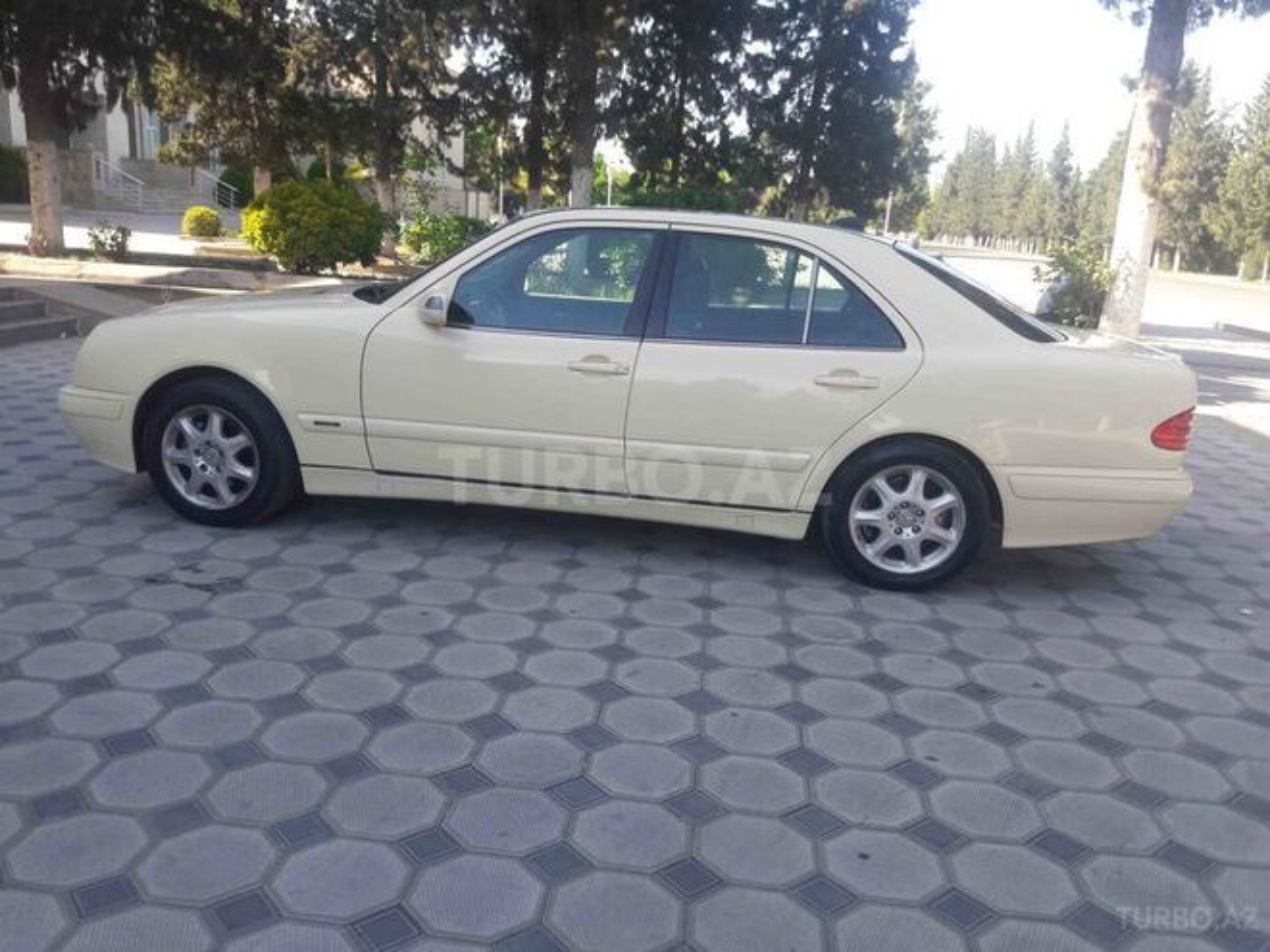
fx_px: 1027
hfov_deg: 63.4
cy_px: 476
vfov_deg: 49.7
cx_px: 635
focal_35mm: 28
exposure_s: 1/302
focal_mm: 3.7
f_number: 1.9
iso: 40
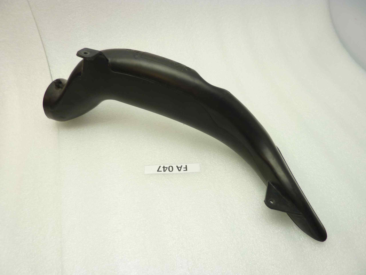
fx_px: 264
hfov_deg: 69.4
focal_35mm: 25
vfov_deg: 54.9
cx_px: 183
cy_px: 138
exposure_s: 1/15
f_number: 3.3
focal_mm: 4.1
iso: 80
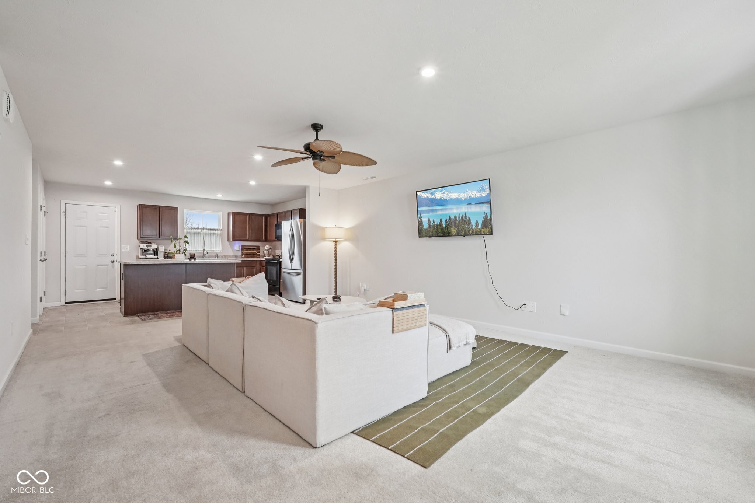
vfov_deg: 73.7
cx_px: 378
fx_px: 336
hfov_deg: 96.7
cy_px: 252
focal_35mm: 16
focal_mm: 16
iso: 1000
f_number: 8
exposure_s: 1/30
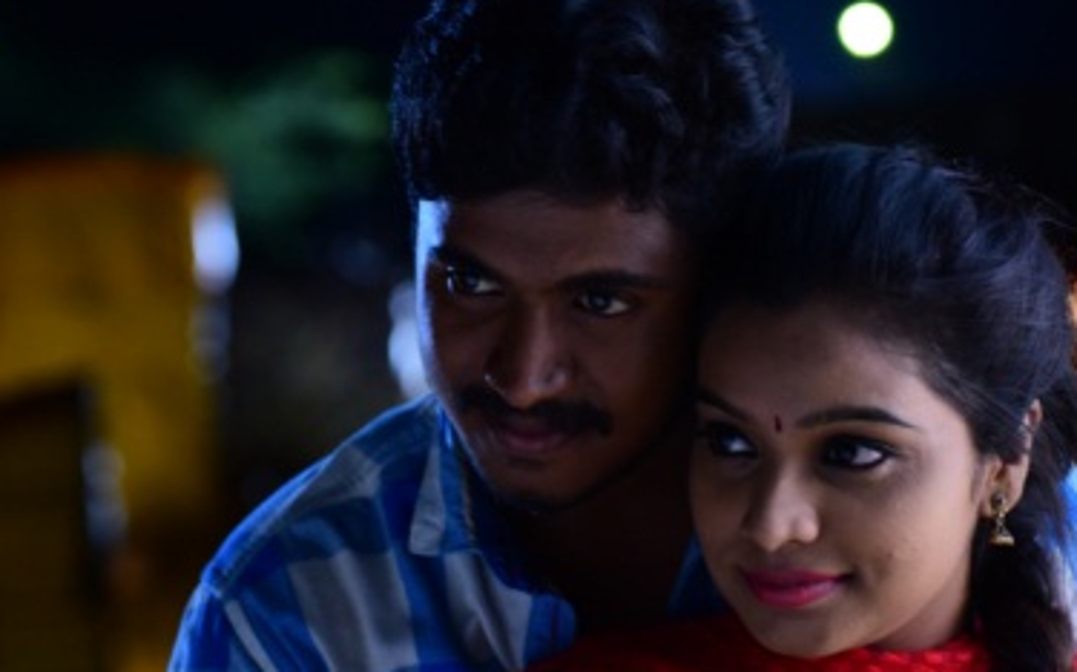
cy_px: 481
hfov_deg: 12.0
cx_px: 620
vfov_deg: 7.5
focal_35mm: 174
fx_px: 5105
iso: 1600
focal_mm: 100
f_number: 4.5
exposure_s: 1/25
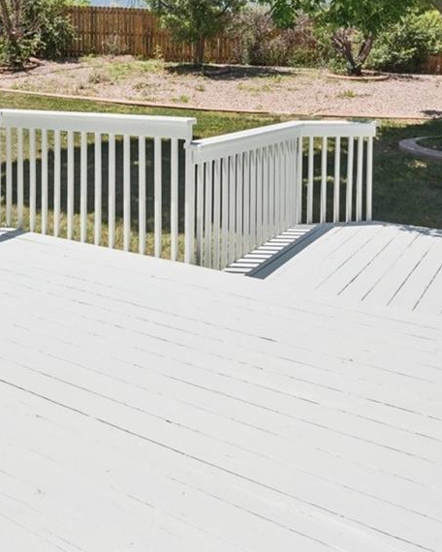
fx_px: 654
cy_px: 54
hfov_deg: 36.4
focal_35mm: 40
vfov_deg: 42.0
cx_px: 105
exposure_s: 1/80
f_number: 11
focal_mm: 15
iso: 100
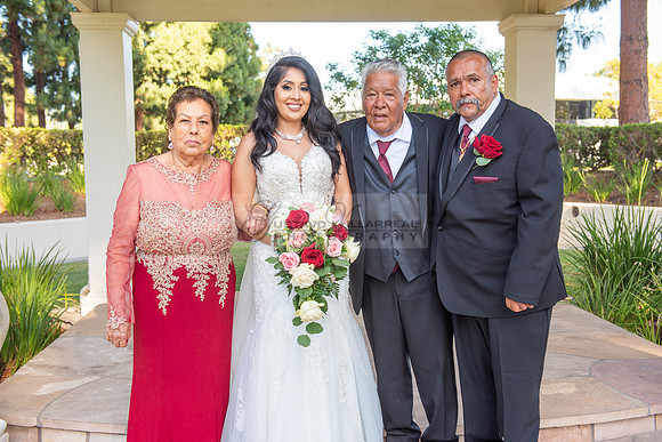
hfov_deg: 44.5
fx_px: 809
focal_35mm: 44
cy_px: 221
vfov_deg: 30.5
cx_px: 331
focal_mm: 44
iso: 200
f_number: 5.6
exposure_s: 1/160
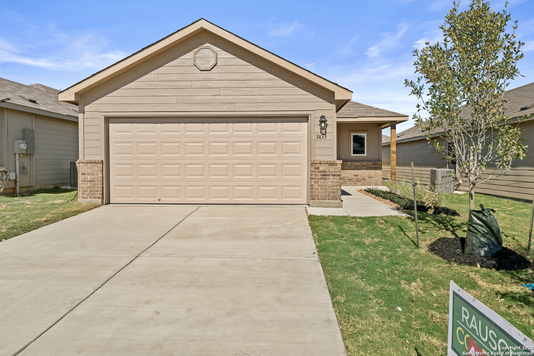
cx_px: 267
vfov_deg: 53.1
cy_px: 178
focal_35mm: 24
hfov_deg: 73.7
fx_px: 356
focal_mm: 24
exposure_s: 1/200
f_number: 8
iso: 100
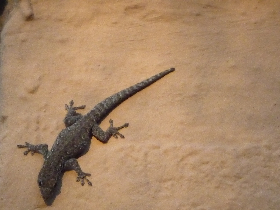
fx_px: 1464
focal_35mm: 181
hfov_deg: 10.9
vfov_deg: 8.2
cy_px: 105
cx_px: 140
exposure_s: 1/250
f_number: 5.6
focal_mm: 17.6
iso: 800
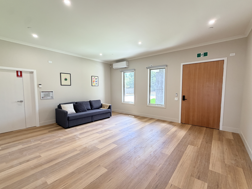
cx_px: 125
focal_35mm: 16
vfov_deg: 78.1
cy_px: 97
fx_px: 116
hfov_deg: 94.5
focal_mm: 2.22
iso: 200
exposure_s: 1/100
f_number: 2.2
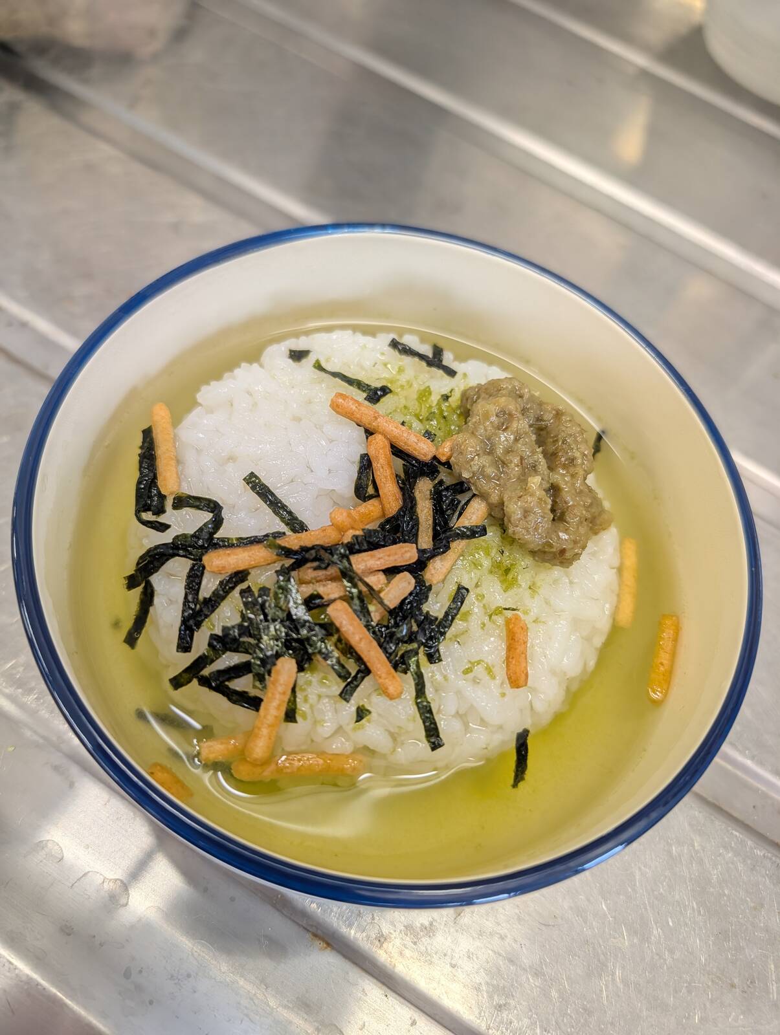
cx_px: 390
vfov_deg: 71.5
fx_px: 719
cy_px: 518
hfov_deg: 56.9
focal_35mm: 24
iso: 48
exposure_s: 1/99.4
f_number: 1.68
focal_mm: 6.9
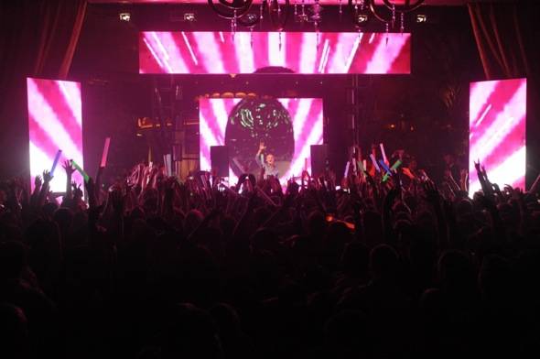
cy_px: 180
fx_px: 629
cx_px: 270
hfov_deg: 46.4
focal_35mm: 42
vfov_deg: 31.8
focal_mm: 42
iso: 2000
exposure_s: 1/160
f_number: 5
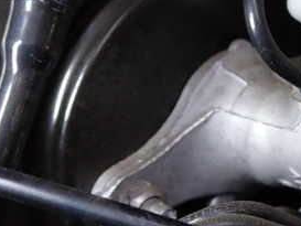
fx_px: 574
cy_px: 52
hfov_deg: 27.2
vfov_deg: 22.0
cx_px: 320
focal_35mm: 66
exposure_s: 1/40
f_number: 2.3
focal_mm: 5.4
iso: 200
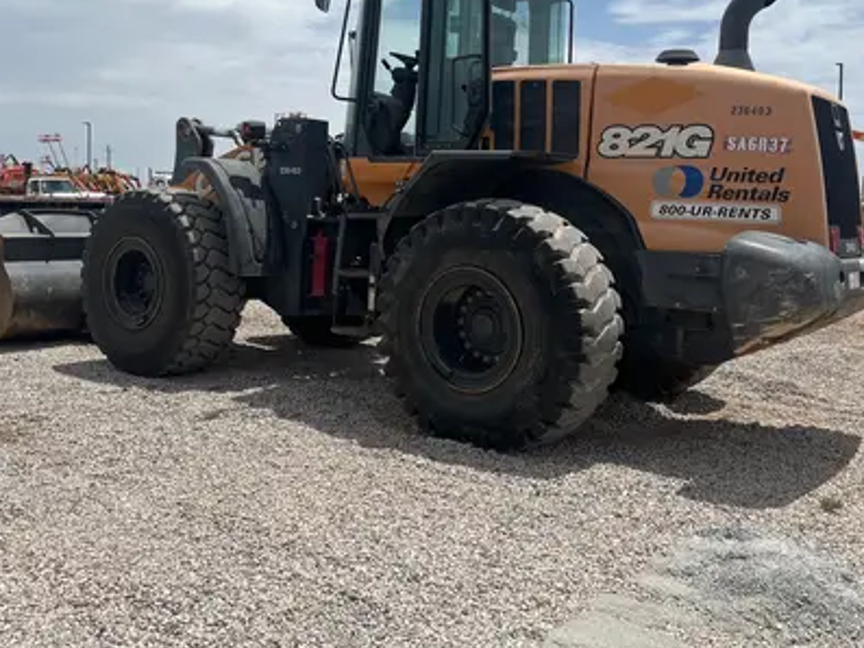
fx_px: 899
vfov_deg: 39.3
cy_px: 225
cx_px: 418
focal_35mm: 36
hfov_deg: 51.3
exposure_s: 1/6494
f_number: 1.6
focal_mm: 5.1
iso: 50
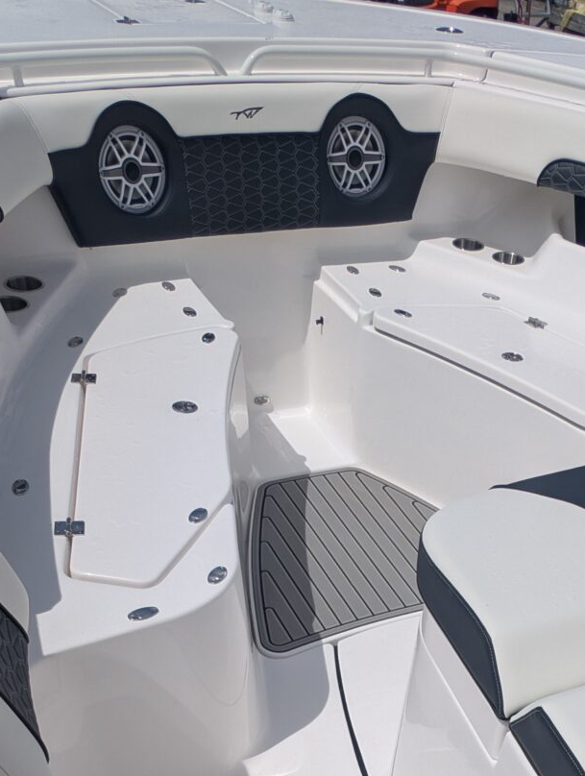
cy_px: 877
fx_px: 854
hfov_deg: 37.3
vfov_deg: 39.0
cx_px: 407
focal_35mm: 38
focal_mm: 2.23
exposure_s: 1/5435
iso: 43
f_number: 1.95
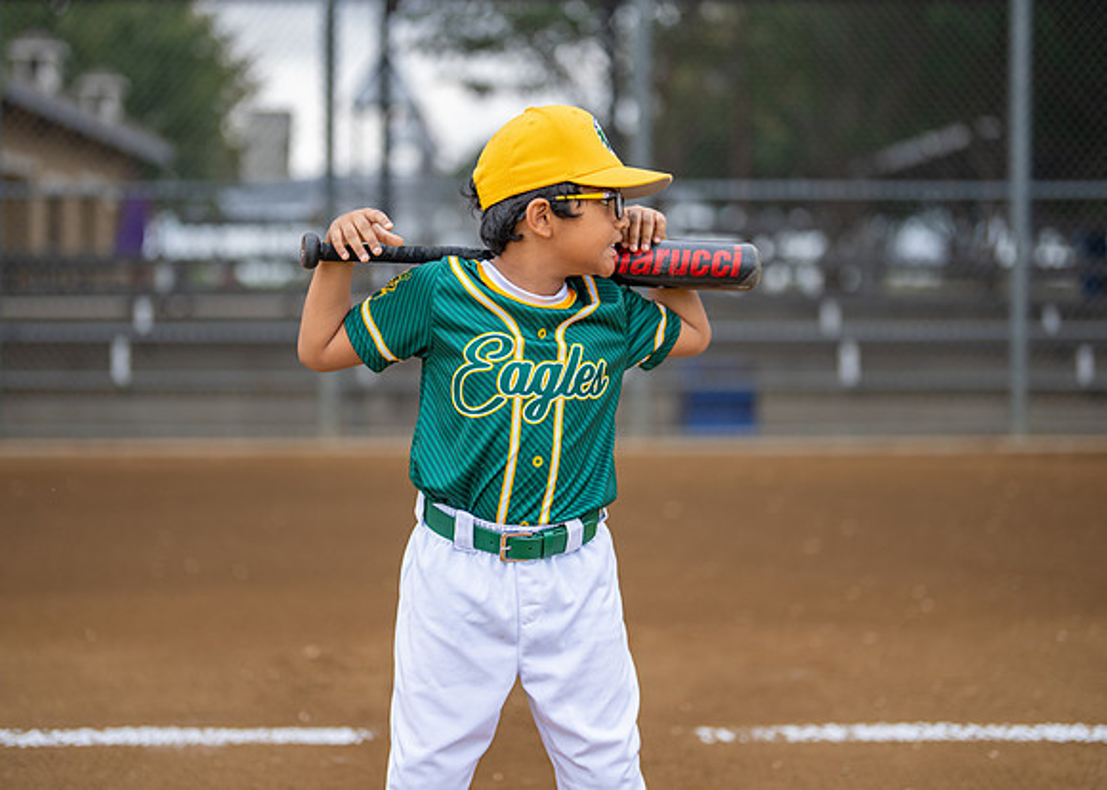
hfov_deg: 32.2
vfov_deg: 23.3
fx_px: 1915
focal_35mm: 61
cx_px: 539
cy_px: 338
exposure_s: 1/3200
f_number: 1.2
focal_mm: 50
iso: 200
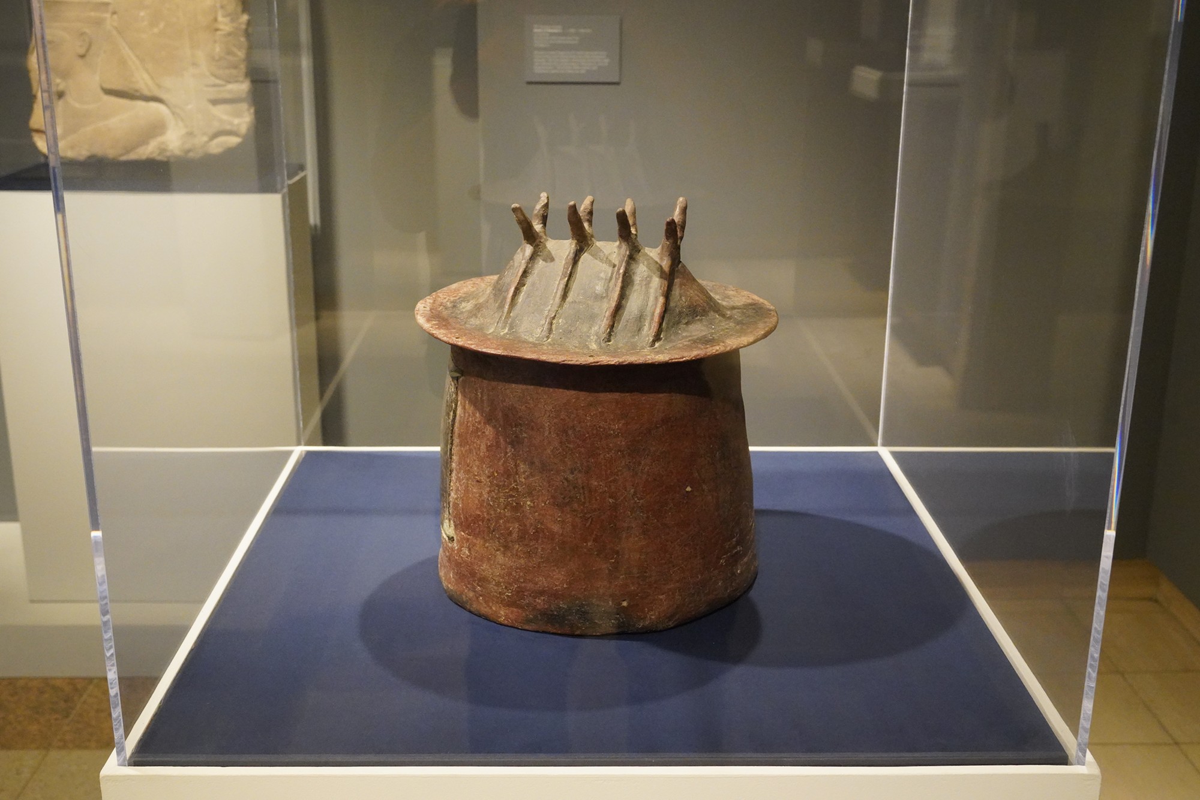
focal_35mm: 39
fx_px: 1300
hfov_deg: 49.5
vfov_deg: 34.2
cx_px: 600
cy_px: 400
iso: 10000
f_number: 8
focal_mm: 39
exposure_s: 1/80
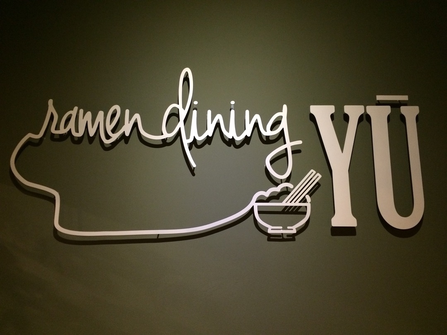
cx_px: 224
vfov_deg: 48.2
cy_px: 168
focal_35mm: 29
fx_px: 374
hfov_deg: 61.7
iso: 320
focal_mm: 4.15
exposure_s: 1/20
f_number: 2.2
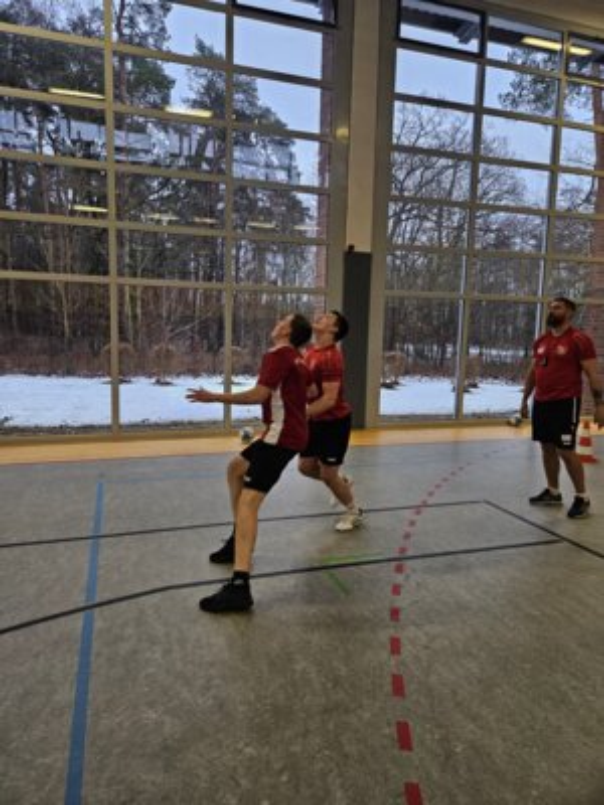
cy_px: 402
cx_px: 302
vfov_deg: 73.9
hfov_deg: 58.9
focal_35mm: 23
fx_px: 535
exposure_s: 1/190
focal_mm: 5.4
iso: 250
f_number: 1.8
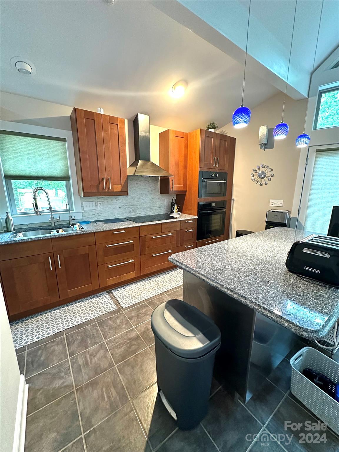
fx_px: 183
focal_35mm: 14
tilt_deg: -11.3
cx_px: 170
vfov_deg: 102.1
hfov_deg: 85.7
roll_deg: -0.7
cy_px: 226
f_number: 2.2
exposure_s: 1/60
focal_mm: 2.22
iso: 500
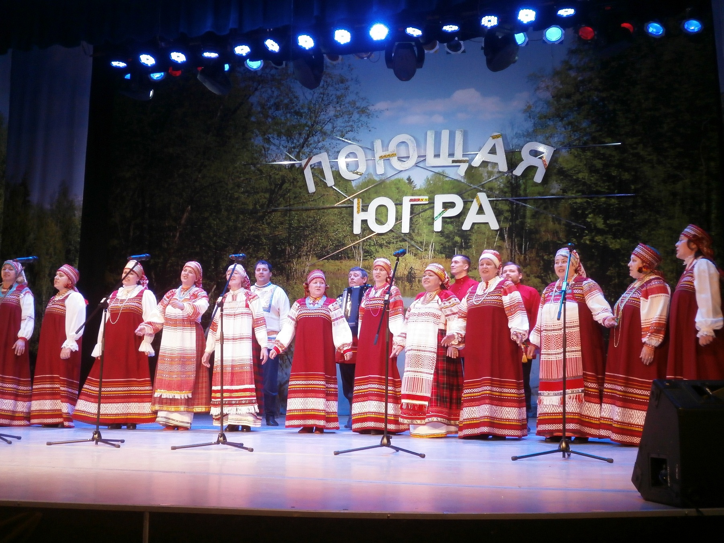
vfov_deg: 30.9
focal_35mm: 47
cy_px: 272
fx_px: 983
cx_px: 362
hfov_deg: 40.4
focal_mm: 8.3
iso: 160
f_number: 3.4
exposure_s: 1/40
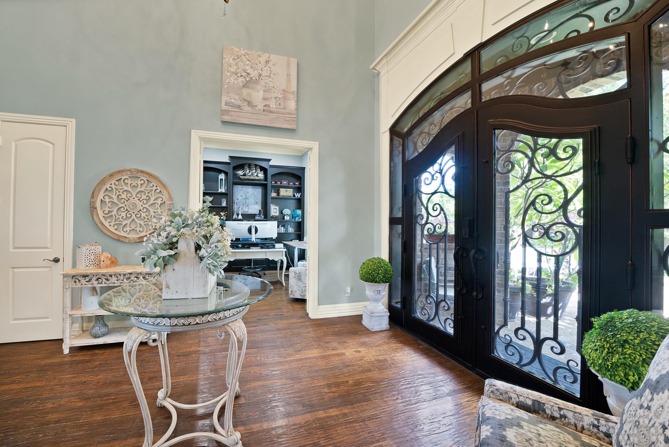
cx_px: 334
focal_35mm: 12
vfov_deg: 90.1
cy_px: 224
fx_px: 223
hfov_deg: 112.6
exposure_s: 1/2
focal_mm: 12
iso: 640
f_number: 9
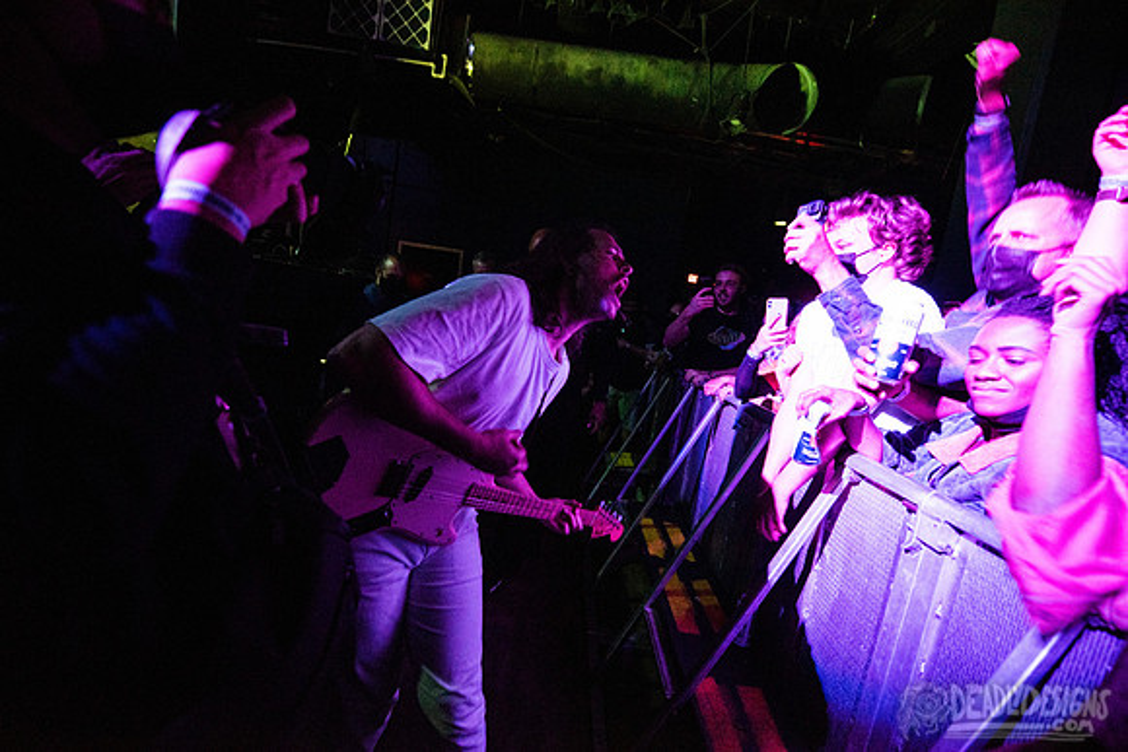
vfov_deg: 81.2
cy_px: 376
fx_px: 439
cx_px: 564
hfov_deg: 104.2
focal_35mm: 14
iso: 1600
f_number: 3.2
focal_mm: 14
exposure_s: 1/80
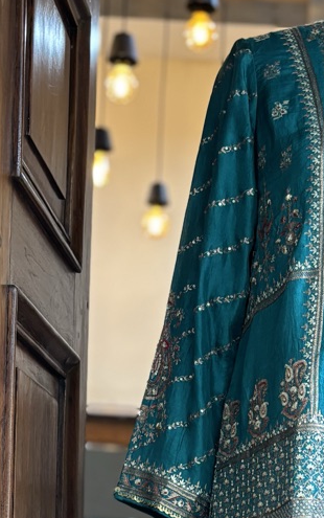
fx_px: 1256
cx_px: 308
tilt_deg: -0.8
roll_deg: -2.9
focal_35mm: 89
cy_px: 643
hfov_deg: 14.5
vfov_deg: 21.4
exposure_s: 1/50
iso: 100
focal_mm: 5.96
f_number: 1.6
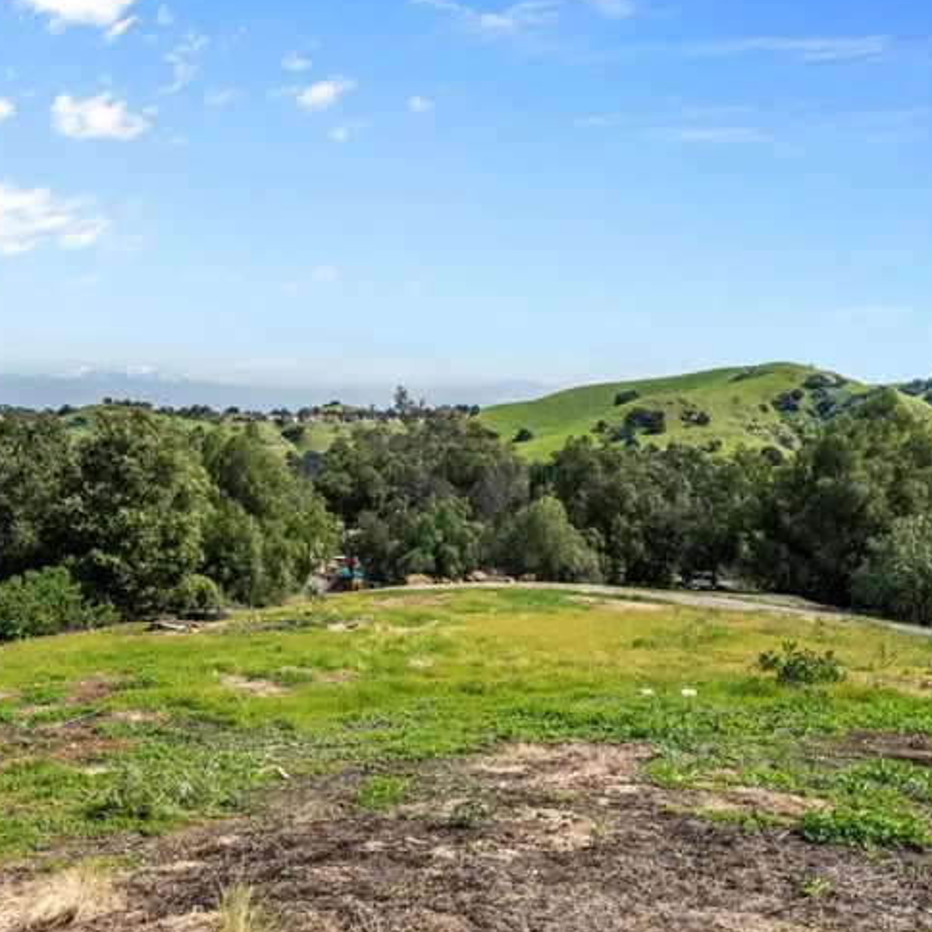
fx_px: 1097
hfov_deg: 45.4
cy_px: 477
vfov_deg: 46.0
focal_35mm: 36
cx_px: 312
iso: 400
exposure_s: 1/1250
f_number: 9
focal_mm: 20
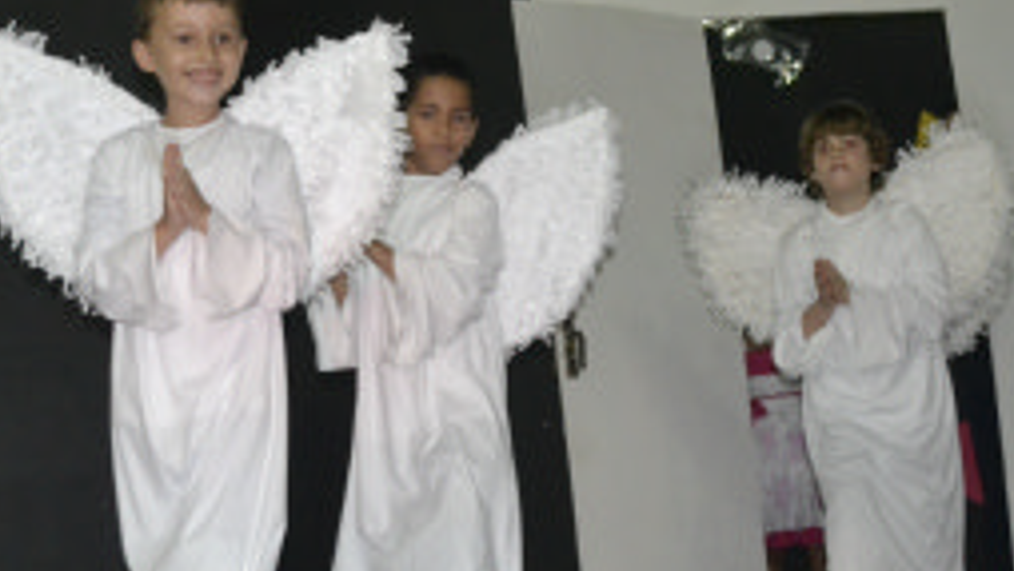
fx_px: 2662
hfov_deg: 21.5
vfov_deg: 12.2
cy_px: 293
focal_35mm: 99
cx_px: 391
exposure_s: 1/60
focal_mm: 32
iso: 3200
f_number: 4.2
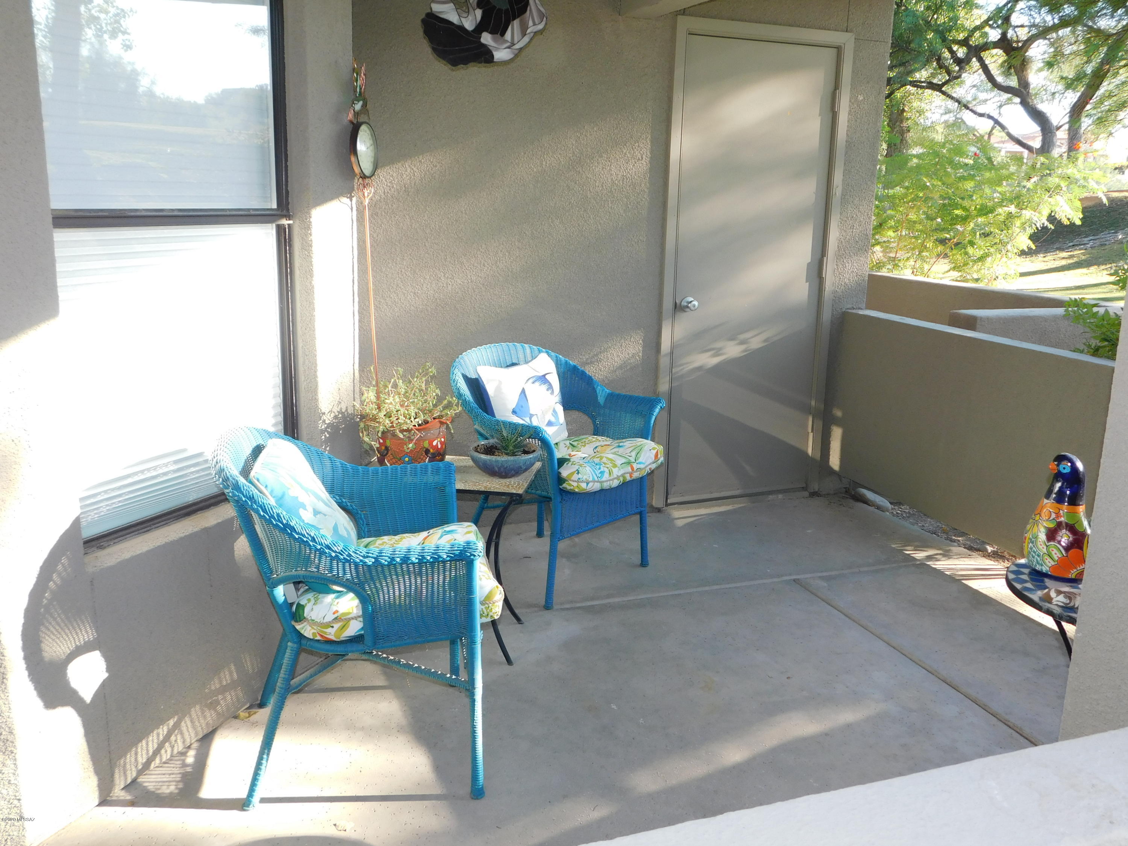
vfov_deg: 46.8
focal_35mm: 30
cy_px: 423
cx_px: 564
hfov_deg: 60.0
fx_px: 978
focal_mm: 5.3
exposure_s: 1/100
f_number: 3.2
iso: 125
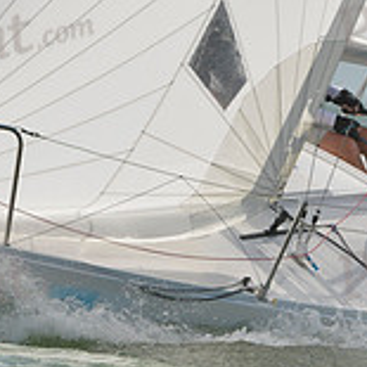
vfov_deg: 1.4
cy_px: 150
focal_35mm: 1274
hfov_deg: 1.4
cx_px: 218
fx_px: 15281
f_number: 9
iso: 280
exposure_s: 1/1250
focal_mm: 400
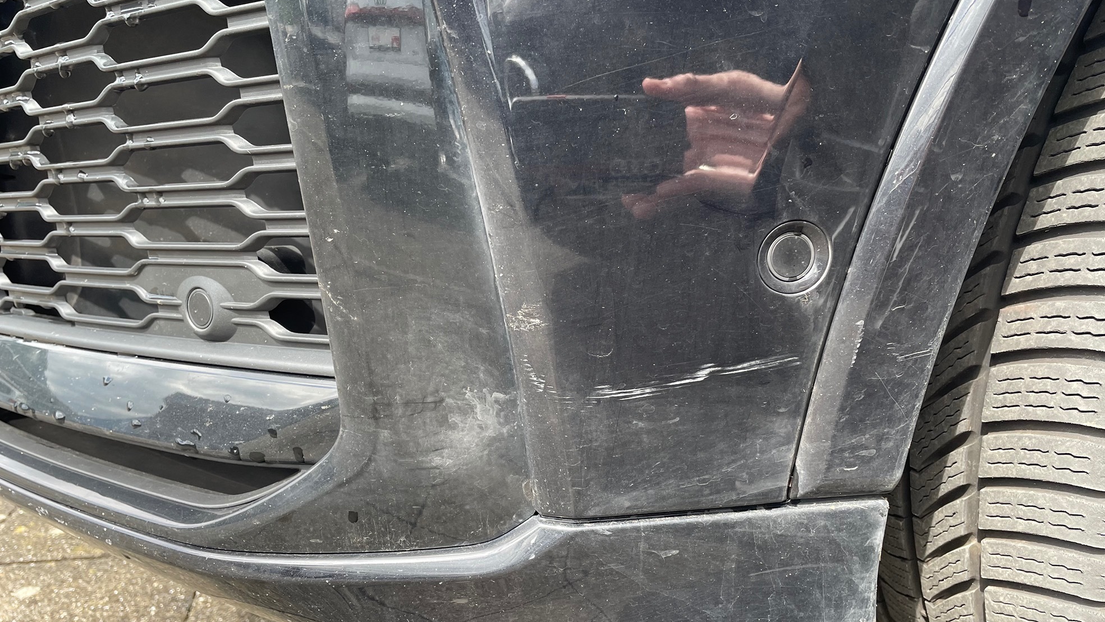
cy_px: 355
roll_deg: -2.3
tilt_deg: -12.4
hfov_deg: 66.1
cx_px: 548
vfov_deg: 40.1
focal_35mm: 29
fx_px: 850
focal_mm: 4.2
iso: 32
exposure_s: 1/158
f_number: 1.6
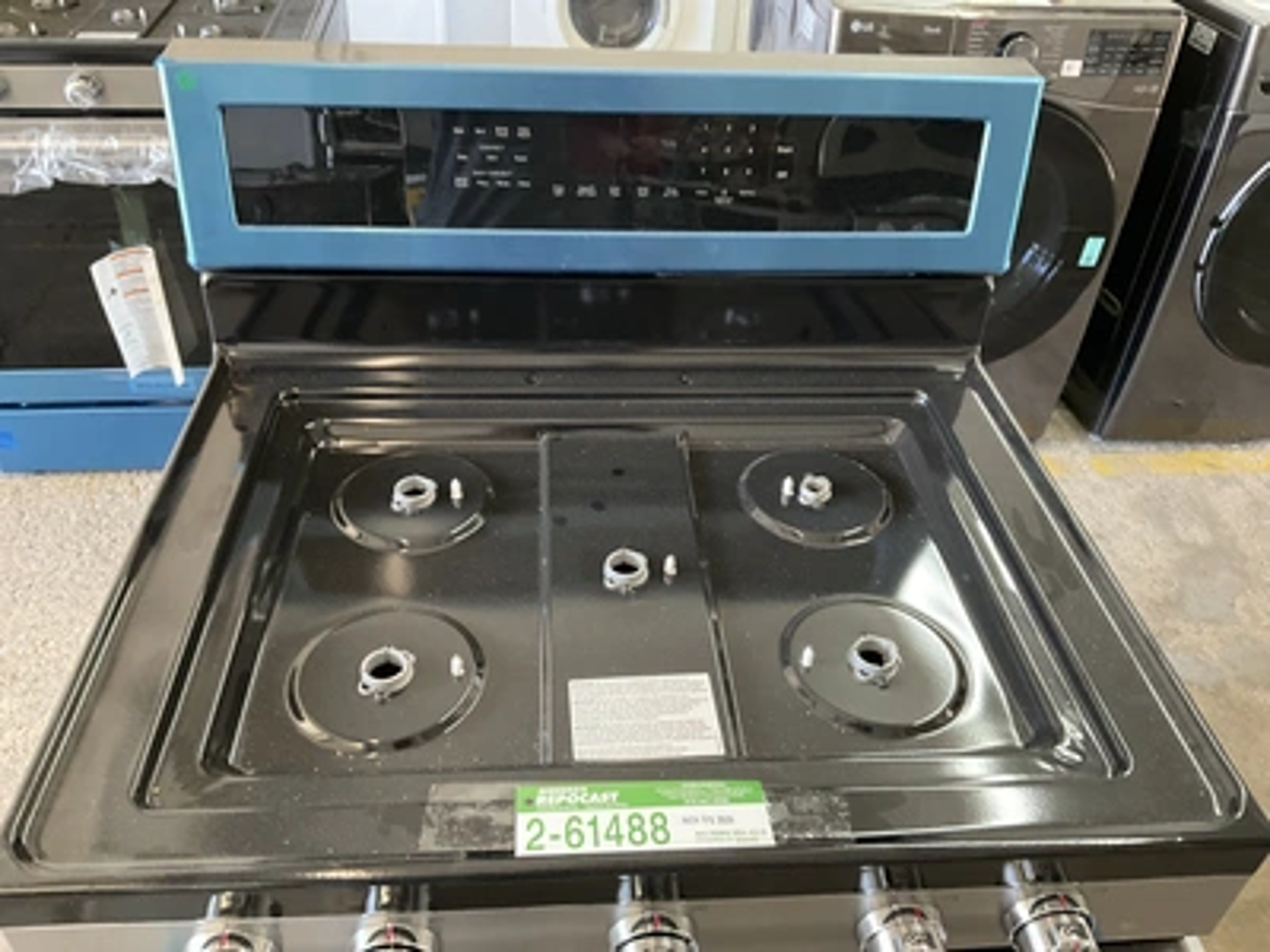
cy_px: 476
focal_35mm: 29
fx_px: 1064
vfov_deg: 48.2
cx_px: 635
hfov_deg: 61.7
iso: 250
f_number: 1.8
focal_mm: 3
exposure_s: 1/60
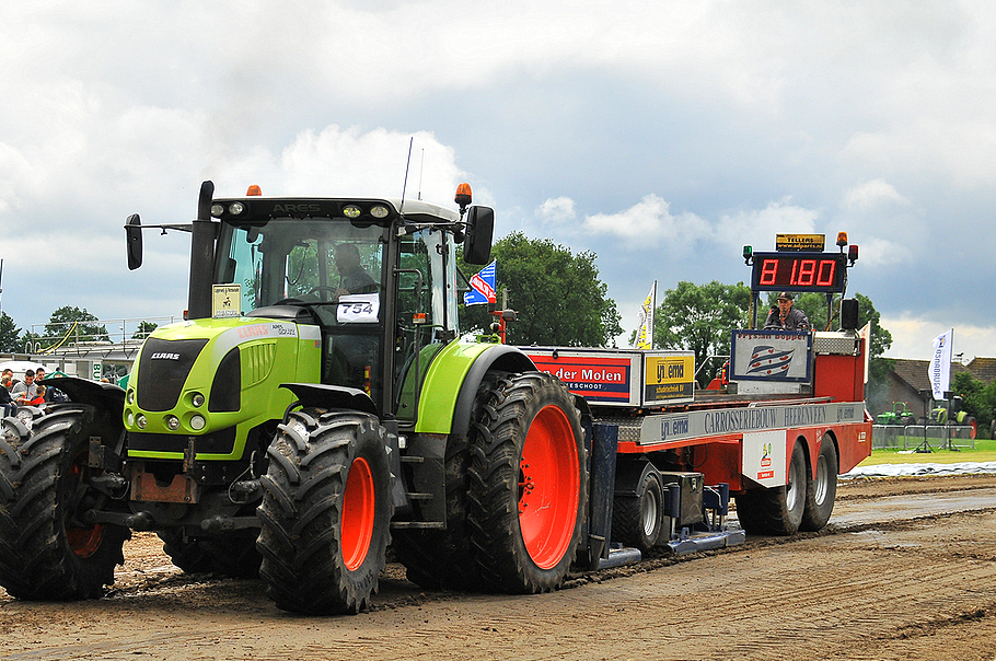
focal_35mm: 81
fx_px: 2238
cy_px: 369
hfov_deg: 25.1
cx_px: 466
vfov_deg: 16.8
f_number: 5.3
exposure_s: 1/3200
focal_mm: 48
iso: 500
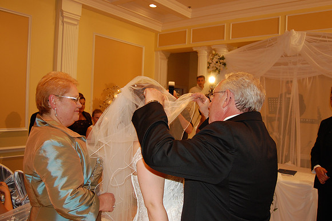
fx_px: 276
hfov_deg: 62.0
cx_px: 166
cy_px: 110
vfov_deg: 43.6
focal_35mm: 30
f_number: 3.8
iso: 400
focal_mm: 20
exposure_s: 1/60
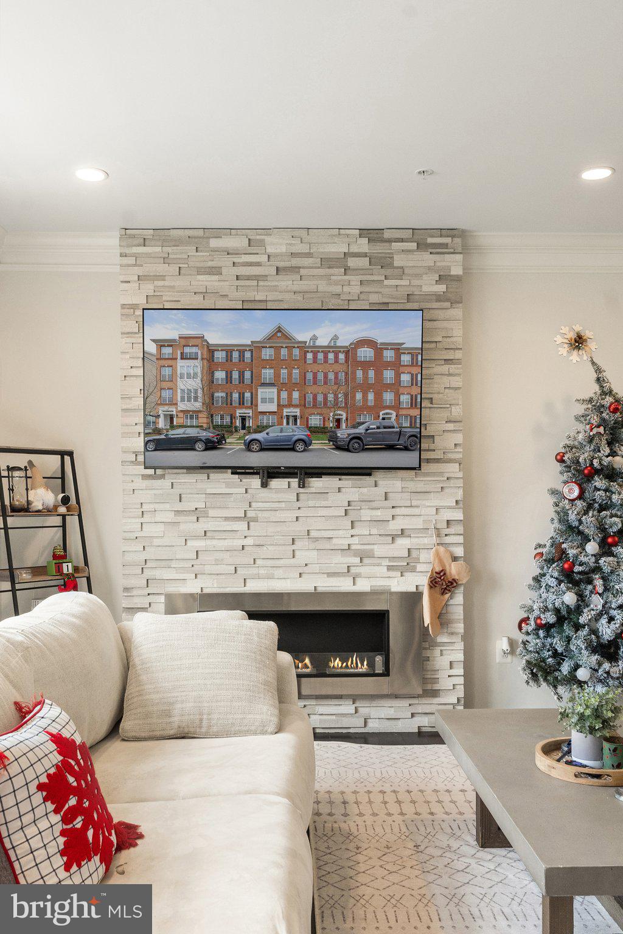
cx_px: 312
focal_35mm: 30
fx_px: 779
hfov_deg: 43.6
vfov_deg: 61.9
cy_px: 467
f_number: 8
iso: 640
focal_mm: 20
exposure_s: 1/5
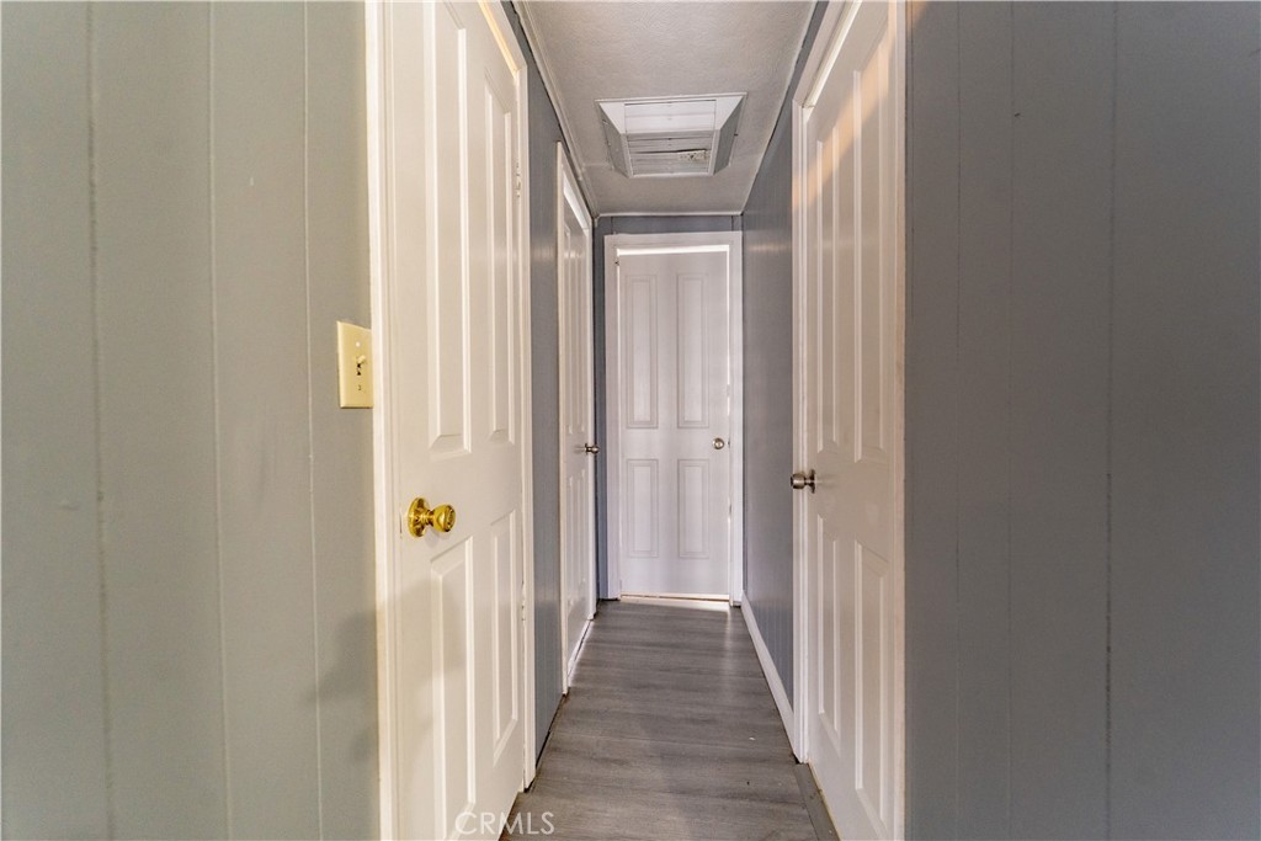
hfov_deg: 104.2
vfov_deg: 81.2
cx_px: 630
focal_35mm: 14
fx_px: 490
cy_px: 420
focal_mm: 14
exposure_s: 1/30
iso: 2000
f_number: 5.6
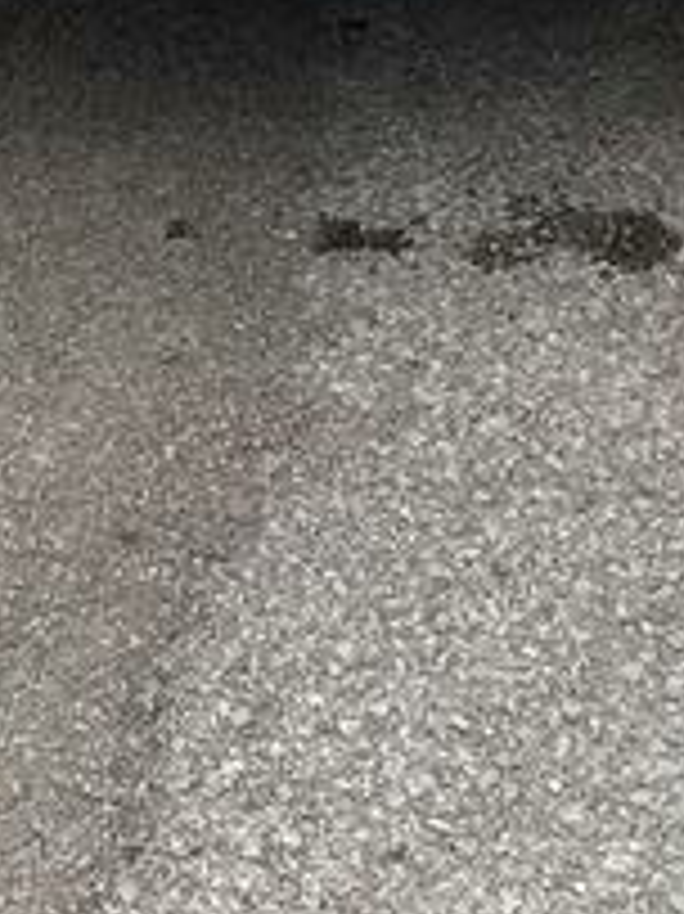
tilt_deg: -10.0
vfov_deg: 15.3
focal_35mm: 106
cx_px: 374
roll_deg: +1.3
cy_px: -855
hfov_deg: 13.9
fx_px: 2796
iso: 80
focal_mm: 6.86
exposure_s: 1/822
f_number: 1.78
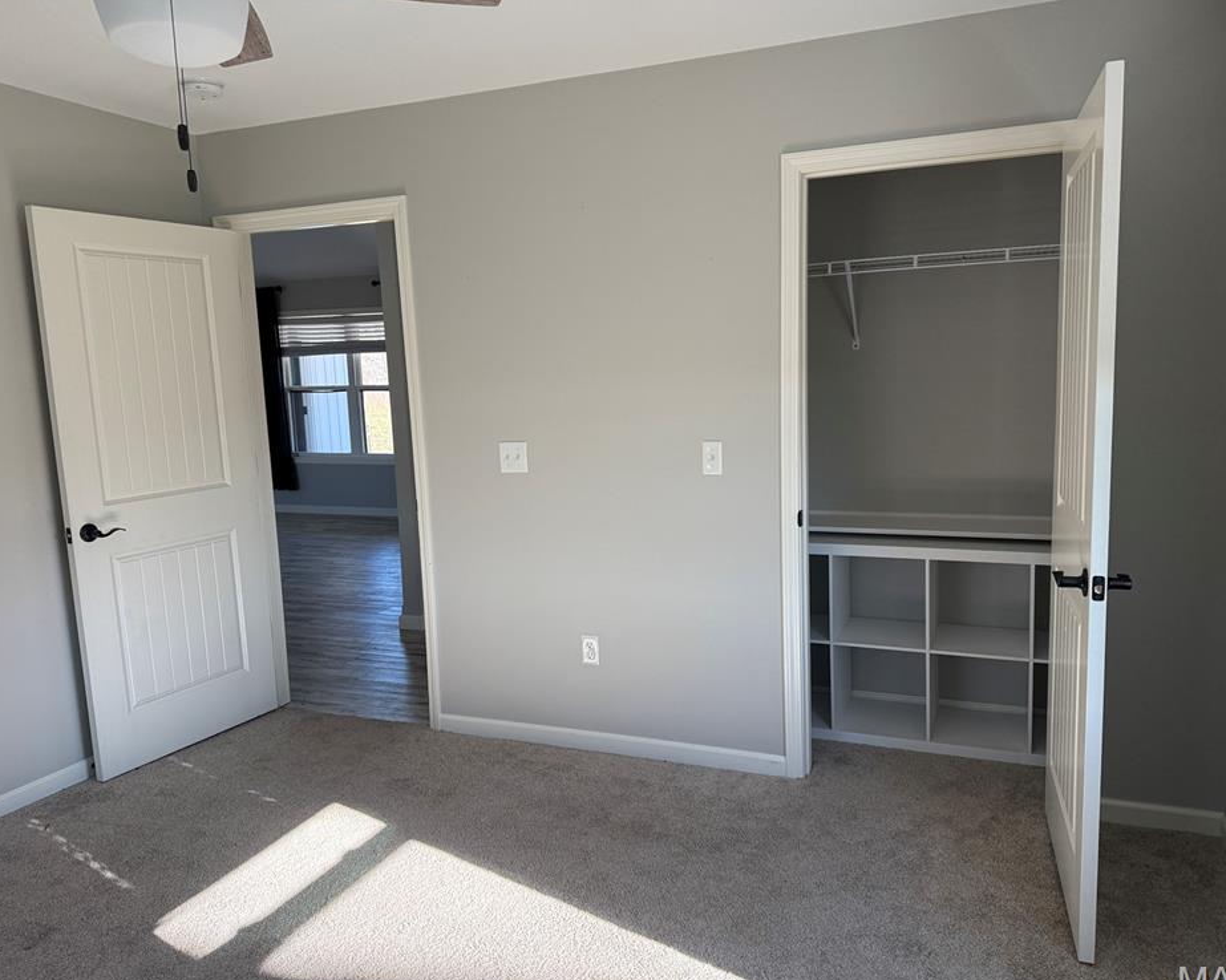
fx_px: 943
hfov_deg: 66.0
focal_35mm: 26
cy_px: 499
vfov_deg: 54.9
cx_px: 631
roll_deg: +1.8
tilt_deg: -7.7
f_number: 1.78
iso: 200
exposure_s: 1/234
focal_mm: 6.76
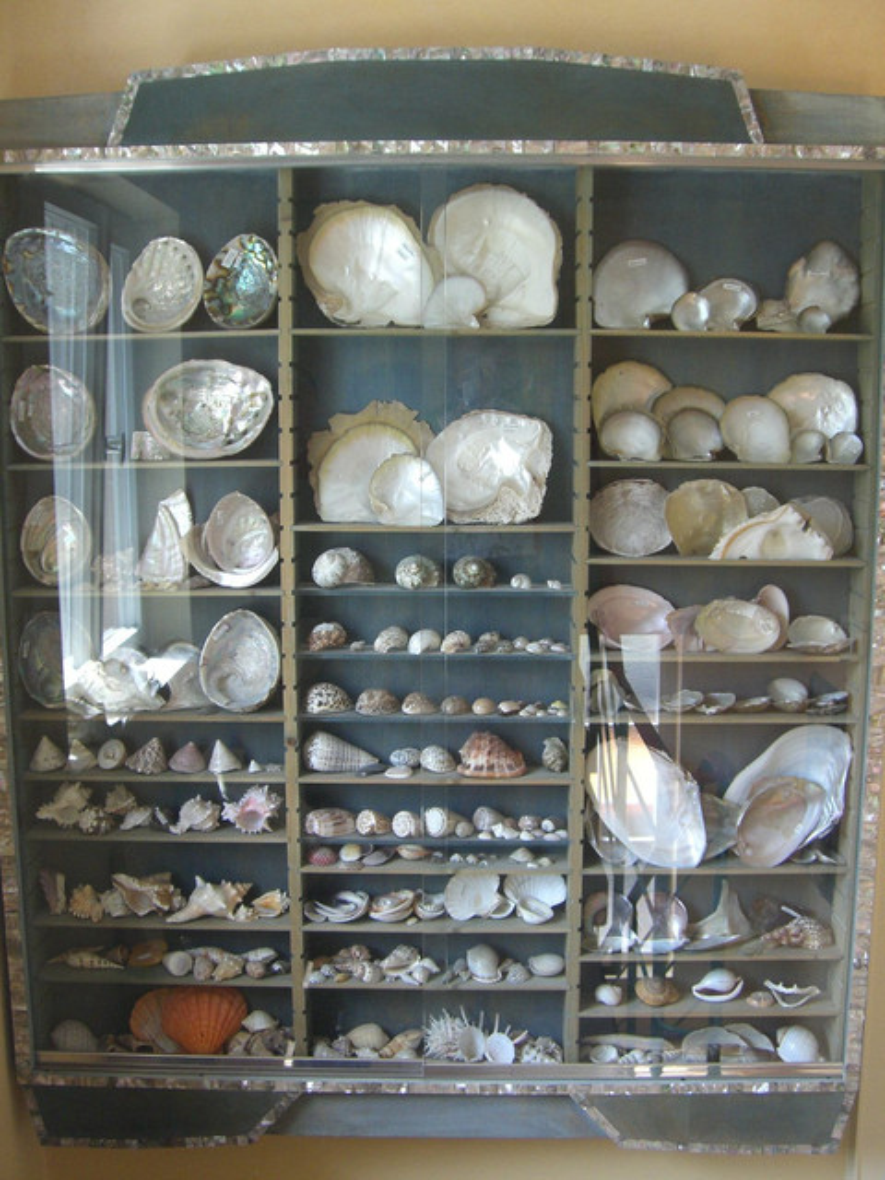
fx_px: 1295
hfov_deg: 37.7
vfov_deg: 49.0
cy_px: 590
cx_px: 442
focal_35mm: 38
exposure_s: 1/100
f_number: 2.7
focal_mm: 6.2
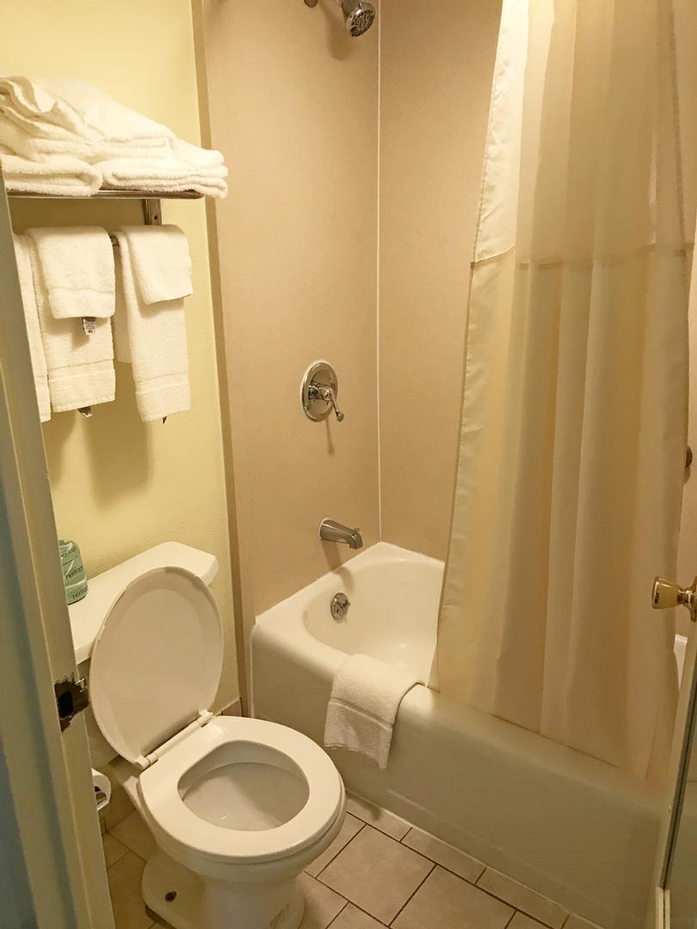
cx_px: 348
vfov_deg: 63.4
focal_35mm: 28
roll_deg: +1.6
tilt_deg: -18.8
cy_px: 464
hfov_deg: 49.7
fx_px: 752
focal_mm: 3.99
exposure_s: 1/15
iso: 64
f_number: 1.8
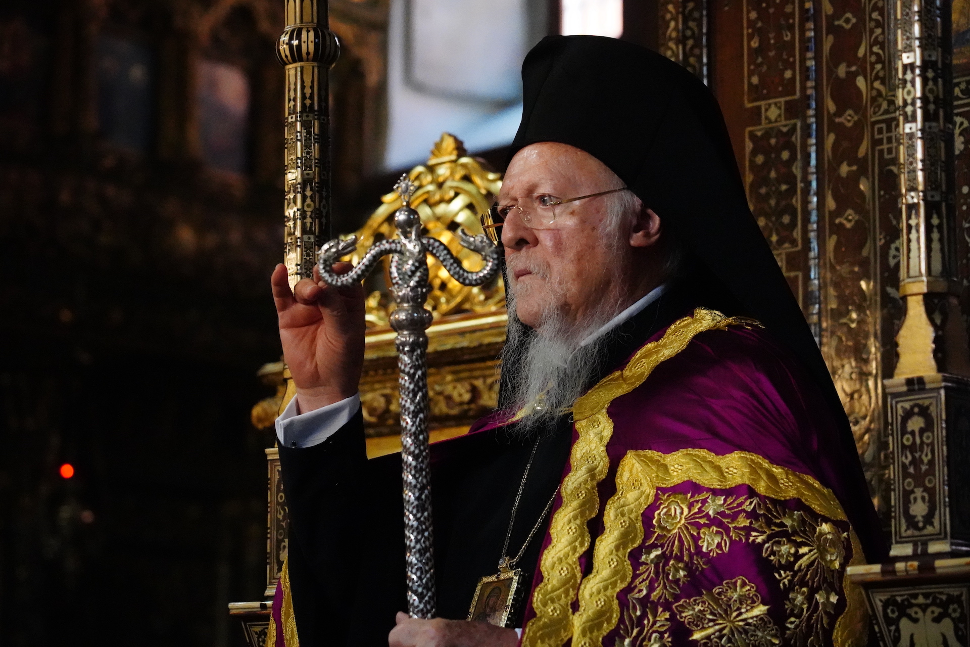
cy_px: 324
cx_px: 485
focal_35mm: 105
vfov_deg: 13.0
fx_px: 2829
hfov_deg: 19.5
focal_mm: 105
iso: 25600
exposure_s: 1/500
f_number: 5
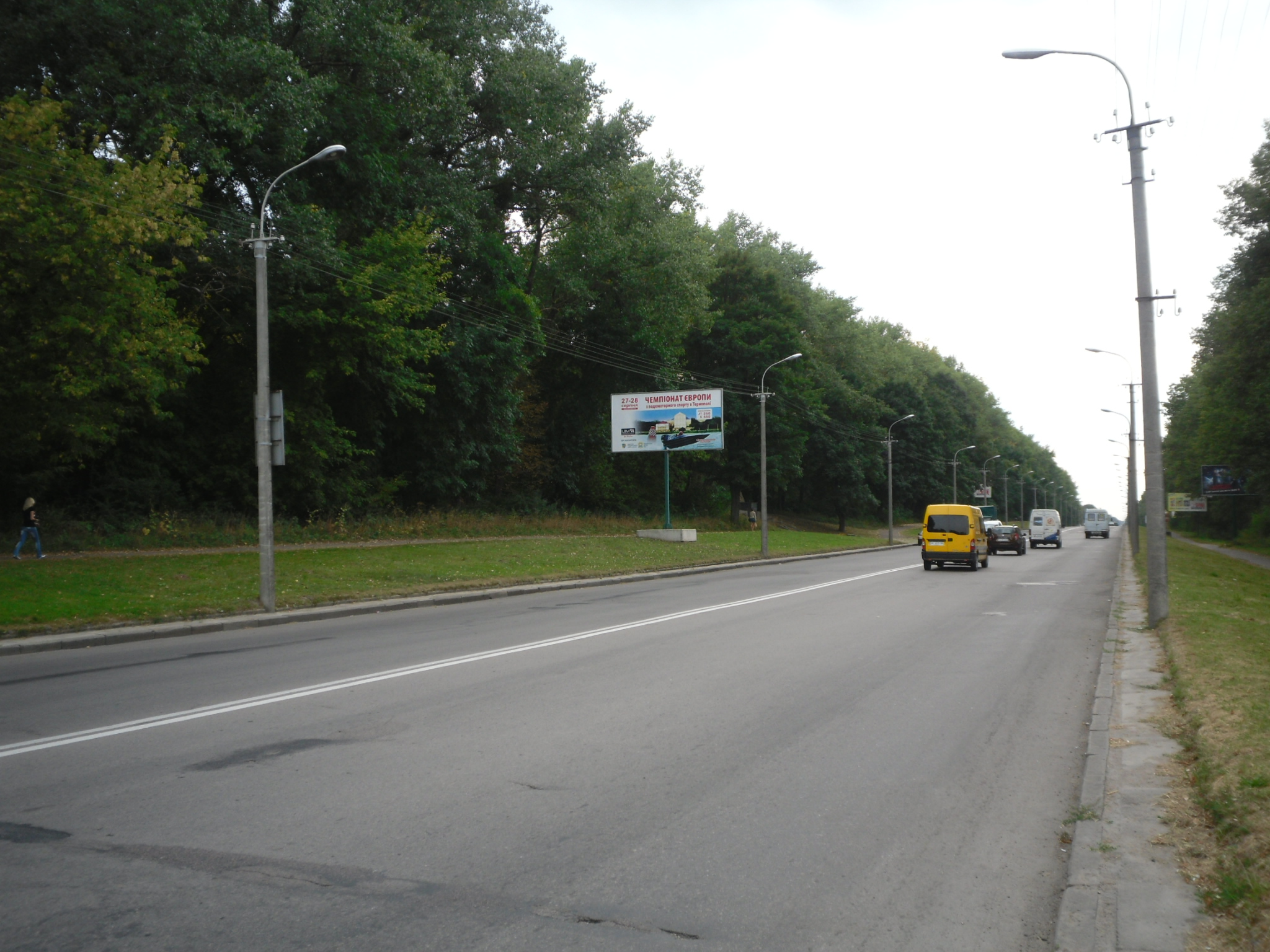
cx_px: 635
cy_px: 476
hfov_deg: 52.6
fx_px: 1284
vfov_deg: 40.7
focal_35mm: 35
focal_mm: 6.36
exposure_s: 1/158
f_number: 3.8
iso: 80
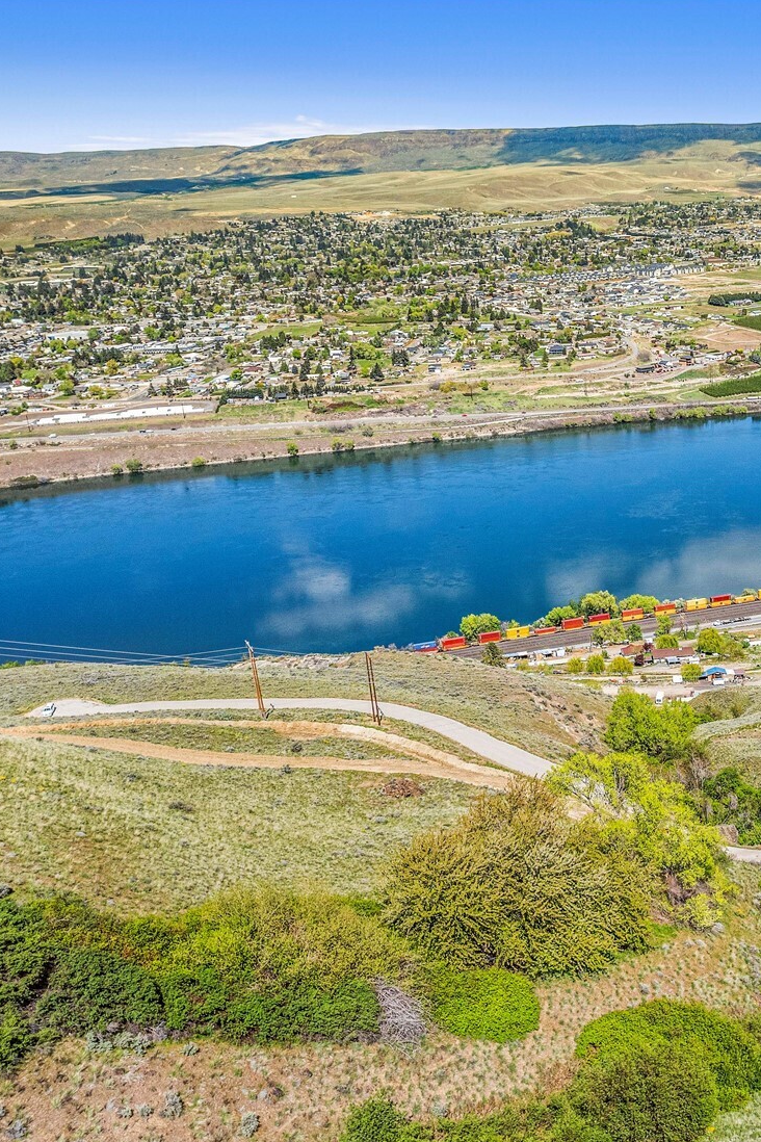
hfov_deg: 36.4
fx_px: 1078
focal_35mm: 34
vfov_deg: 55.8
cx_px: 692
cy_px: 581
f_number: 2.8
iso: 100
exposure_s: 1/2000
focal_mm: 8.38
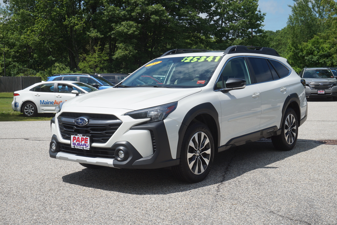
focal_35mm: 48
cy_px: 112
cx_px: 168
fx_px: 449
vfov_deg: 28.1
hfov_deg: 41.1
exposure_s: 1/250
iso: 100
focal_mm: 32
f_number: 9
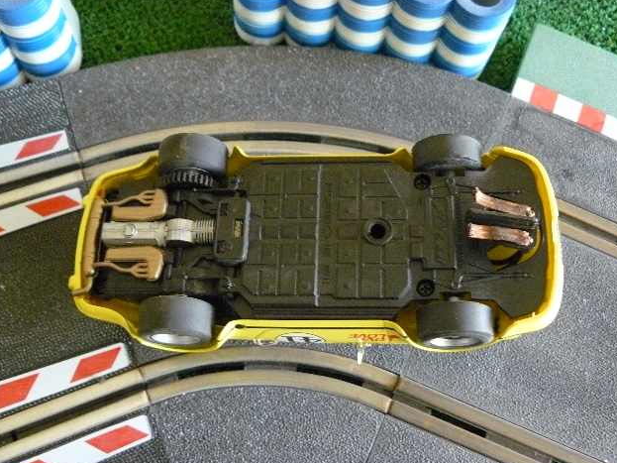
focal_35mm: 37
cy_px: 232
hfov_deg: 50.1
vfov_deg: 38.7
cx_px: 313
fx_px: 659
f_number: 2.8
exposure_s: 1/10
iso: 400
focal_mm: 6
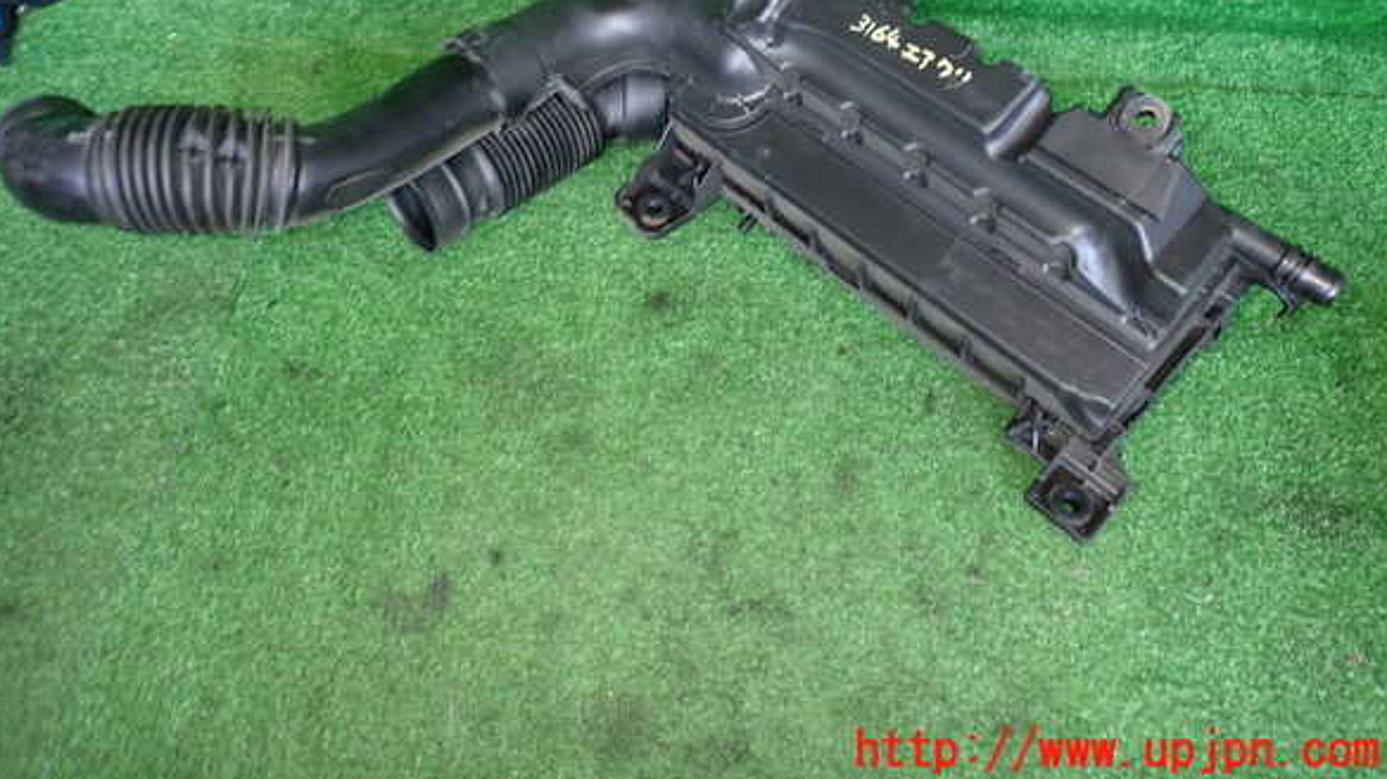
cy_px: 247
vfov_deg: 40.8
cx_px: 679
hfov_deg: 67.9
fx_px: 1029
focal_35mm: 28
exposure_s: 1/60
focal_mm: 4.5
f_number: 2
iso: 200
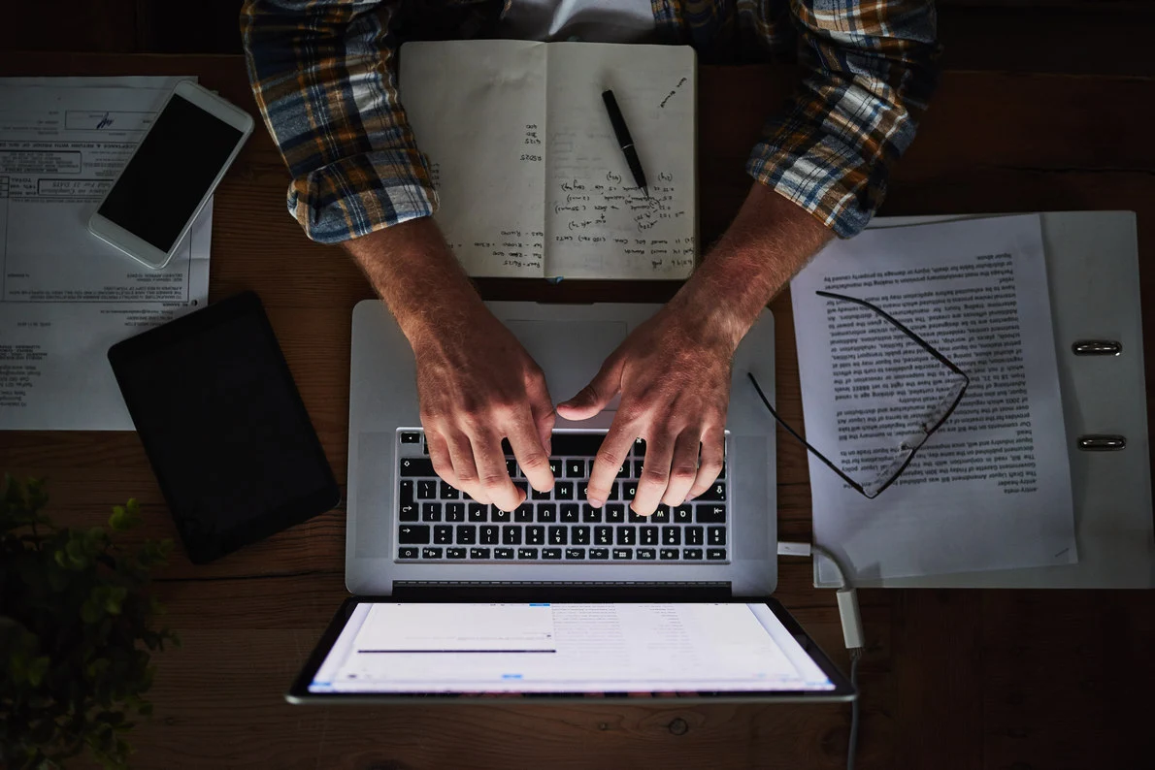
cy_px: 385
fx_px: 1123
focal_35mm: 35
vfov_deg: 37.9
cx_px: 578
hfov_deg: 54.4
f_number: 1.6
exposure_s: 1/100
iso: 800
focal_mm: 35
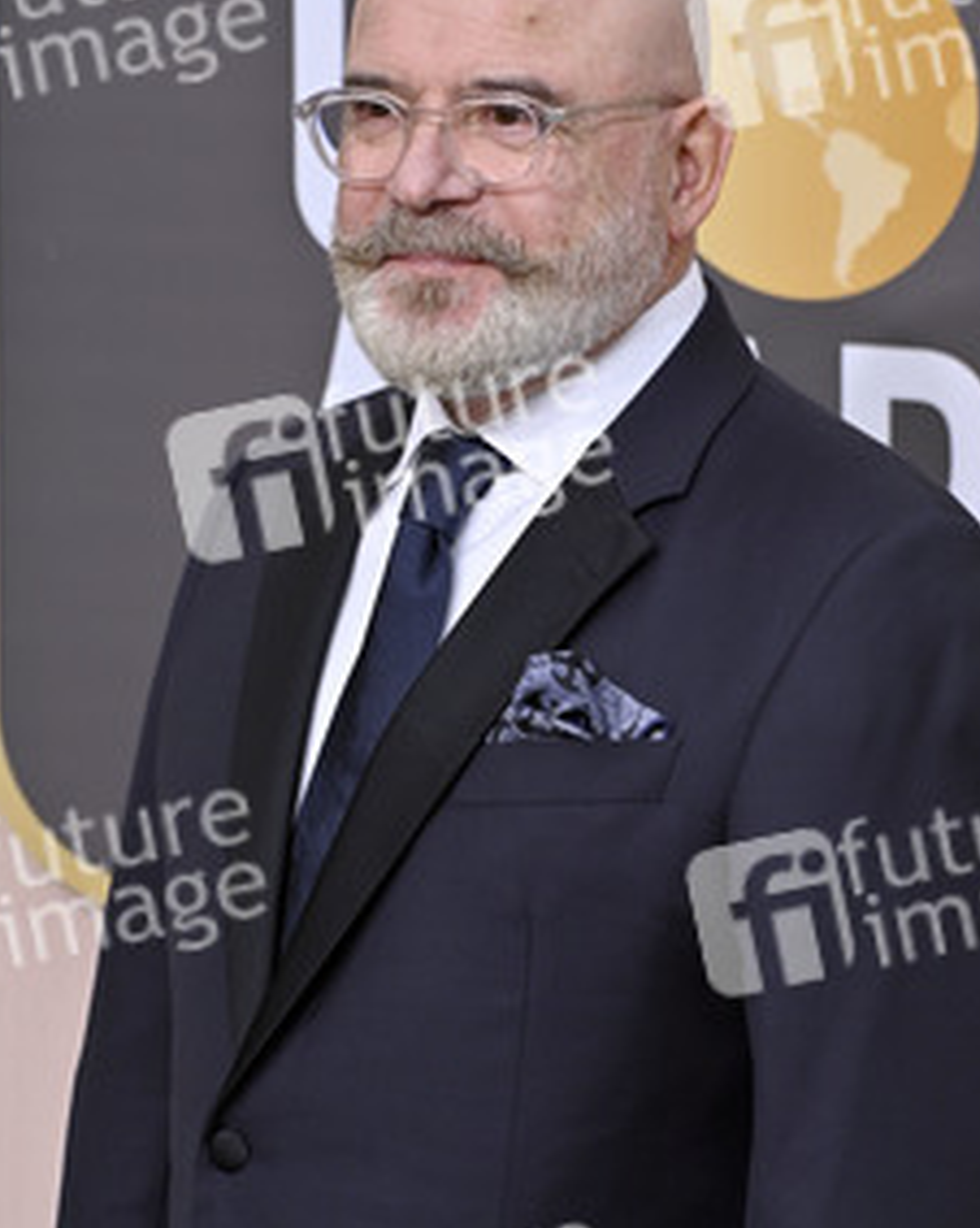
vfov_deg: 6.6
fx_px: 10598
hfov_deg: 5.3
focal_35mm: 292
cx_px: 516
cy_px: 677
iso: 800
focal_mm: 220
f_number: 8
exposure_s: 1/640
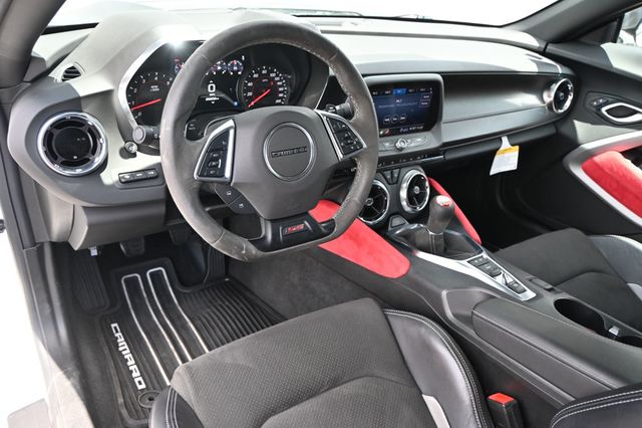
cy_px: 214
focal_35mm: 28
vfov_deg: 45.6
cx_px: 321
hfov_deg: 64.6
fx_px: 508
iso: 400
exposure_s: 1/160
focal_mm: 19
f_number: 3.8
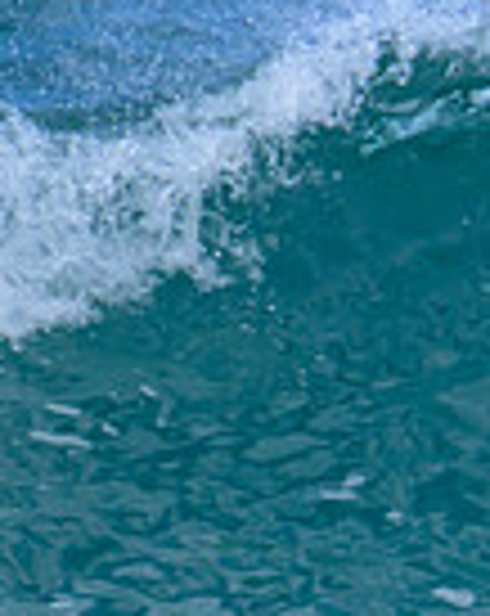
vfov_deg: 0.4
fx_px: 79229
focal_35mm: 4356
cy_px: 581
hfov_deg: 0.4
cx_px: 1327
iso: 900
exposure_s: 1/2000
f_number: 11
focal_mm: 800
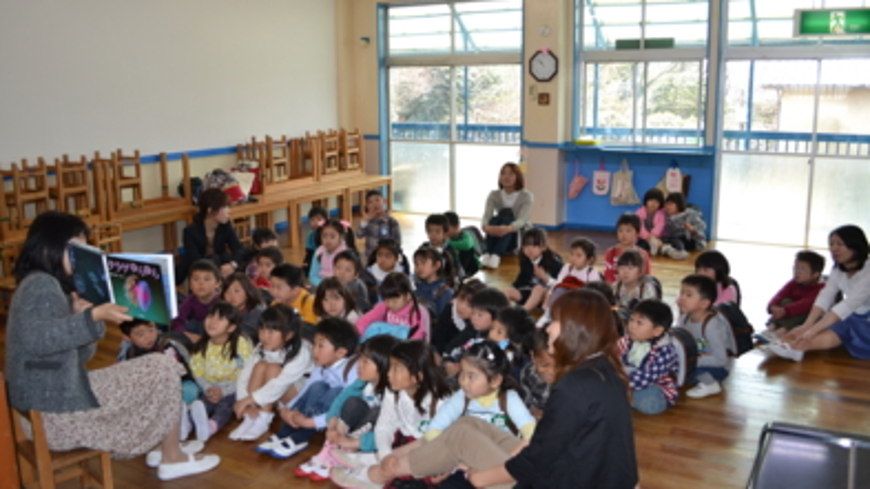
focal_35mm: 32
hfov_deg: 61.0
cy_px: 229
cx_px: 441
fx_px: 738
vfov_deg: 36.7
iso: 220
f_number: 4
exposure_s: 1/125
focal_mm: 20
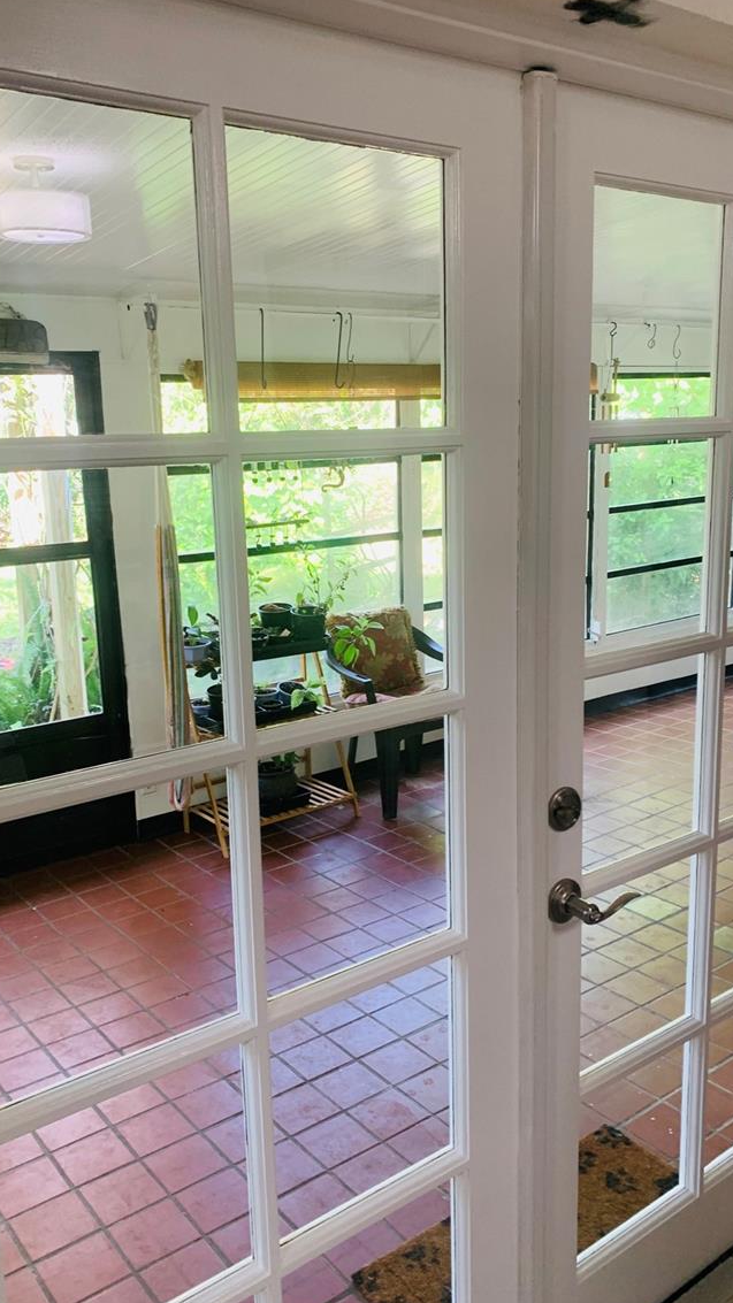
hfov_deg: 38.9
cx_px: 389
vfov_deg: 64.3
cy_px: 642
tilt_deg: -11.3
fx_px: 1037
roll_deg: +2.1
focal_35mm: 30
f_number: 1.8
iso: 64
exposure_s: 1/60
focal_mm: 4.25
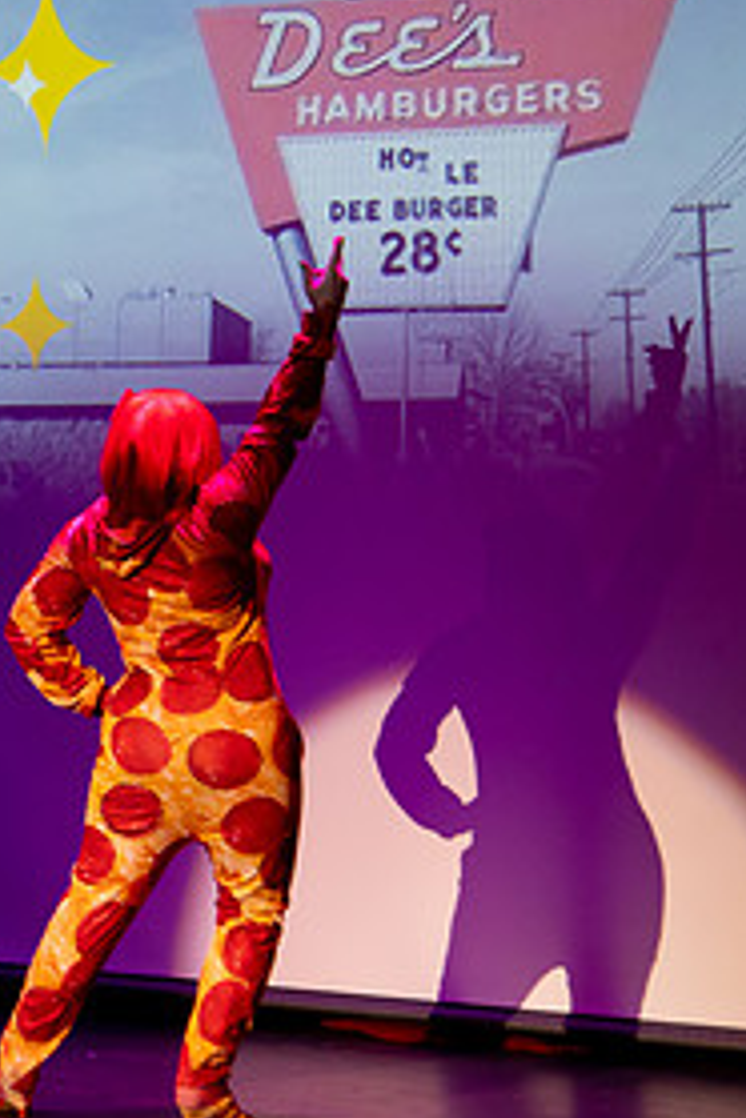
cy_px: 420
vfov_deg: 12.4
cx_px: -509
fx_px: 5128
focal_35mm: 165
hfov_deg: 8.1
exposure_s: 1/250
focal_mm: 62
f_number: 4
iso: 4000
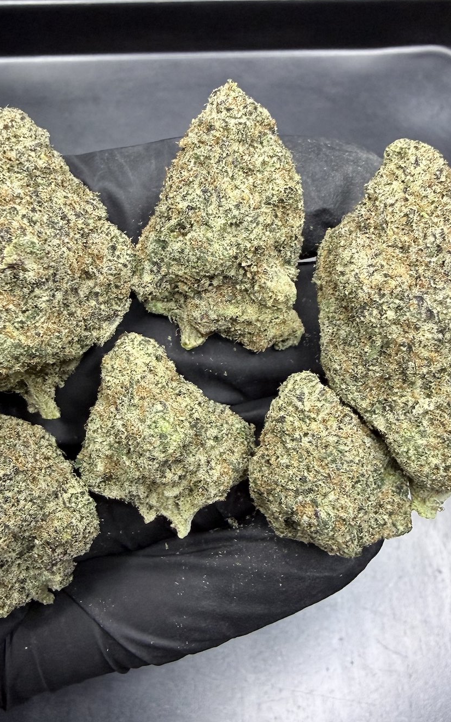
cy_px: 375
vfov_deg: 52.7
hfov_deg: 34.4
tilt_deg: -67.5
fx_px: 728
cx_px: 216
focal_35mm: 37
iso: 200
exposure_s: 1/71
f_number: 2.2
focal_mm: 2.22
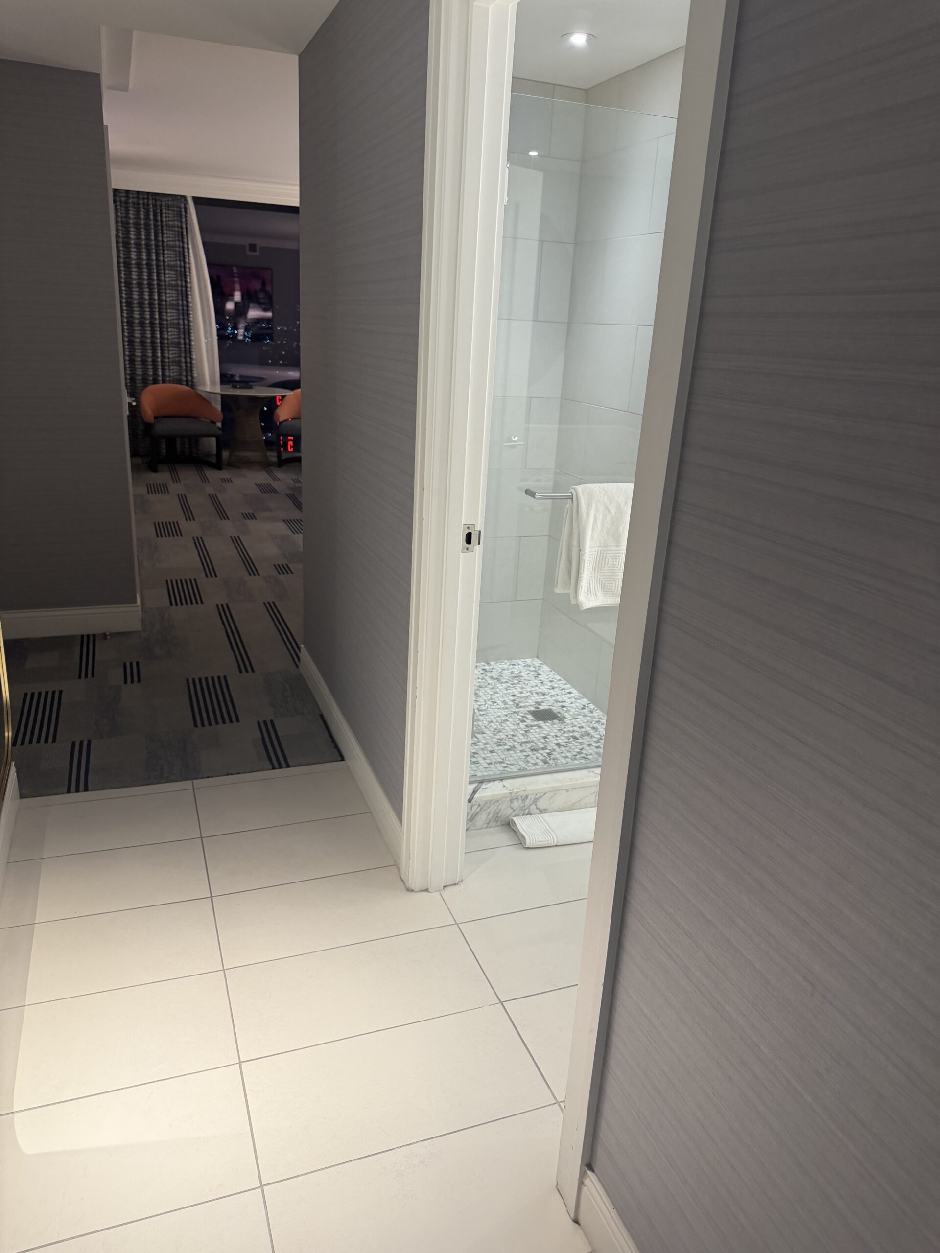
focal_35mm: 24
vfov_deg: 71.6
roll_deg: -2.7
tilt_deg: -15.9
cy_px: 626
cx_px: 470
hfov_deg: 56.8
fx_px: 869
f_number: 1.78
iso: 200
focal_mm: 6.76
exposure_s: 1/65
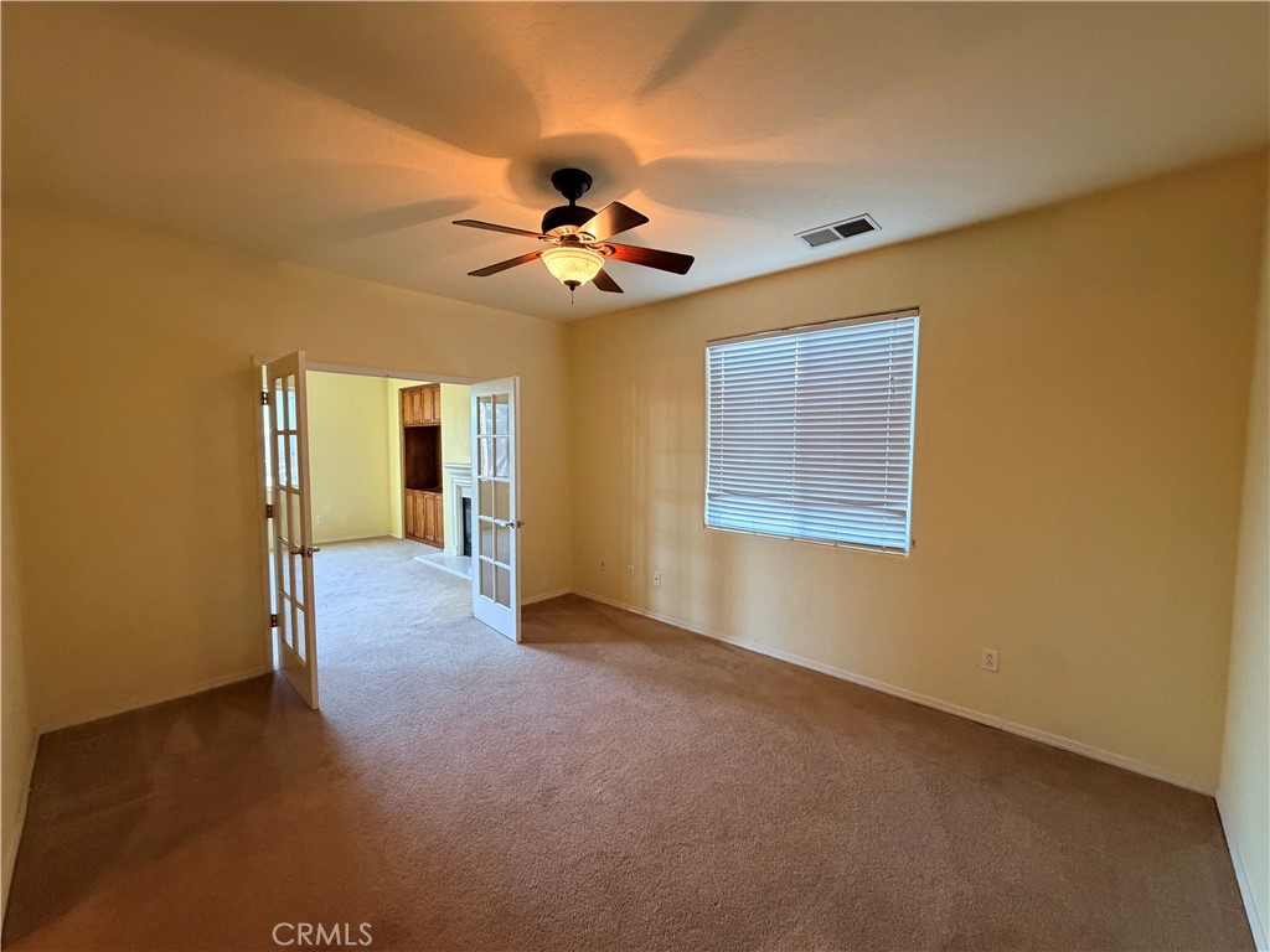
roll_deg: +0.0
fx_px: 514
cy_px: 476
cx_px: 635
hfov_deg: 102.1
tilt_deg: -4.0
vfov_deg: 85.7
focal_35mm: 14
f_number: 2.2
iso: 500
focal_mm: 2.22
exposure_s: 1/60
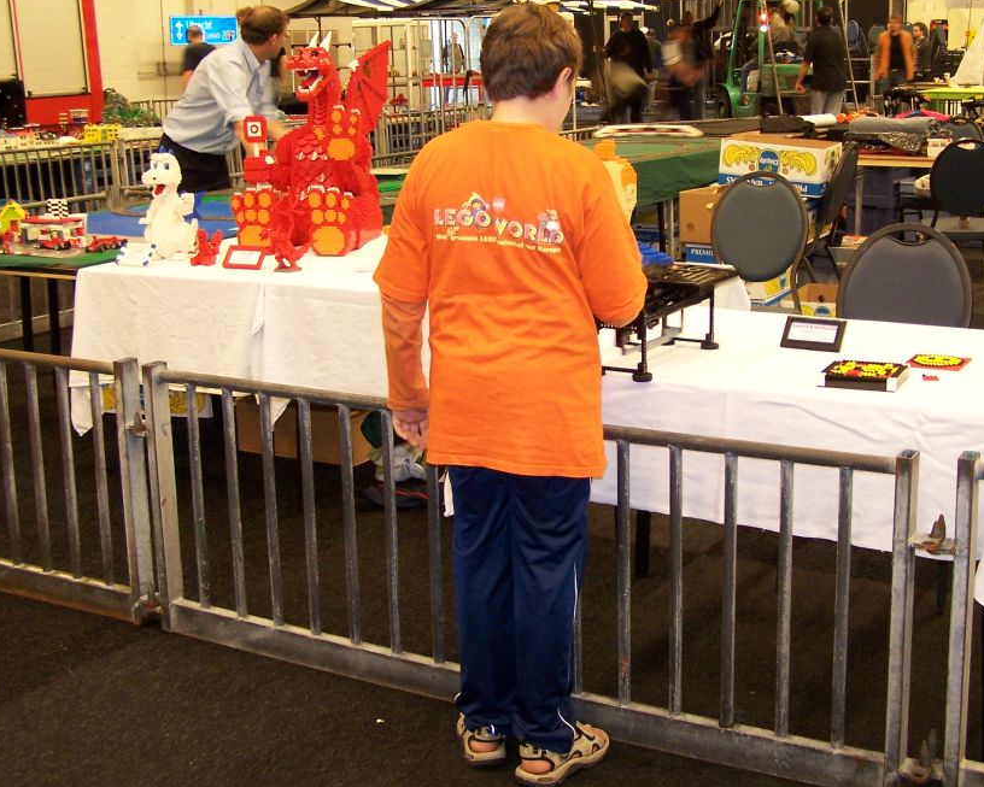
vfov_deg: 30.8
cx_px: 584
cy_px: 345
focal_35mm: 49
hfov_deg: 37.9
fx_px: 1427
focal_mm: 6.7
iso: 140
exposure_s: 1/6
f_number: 2.8
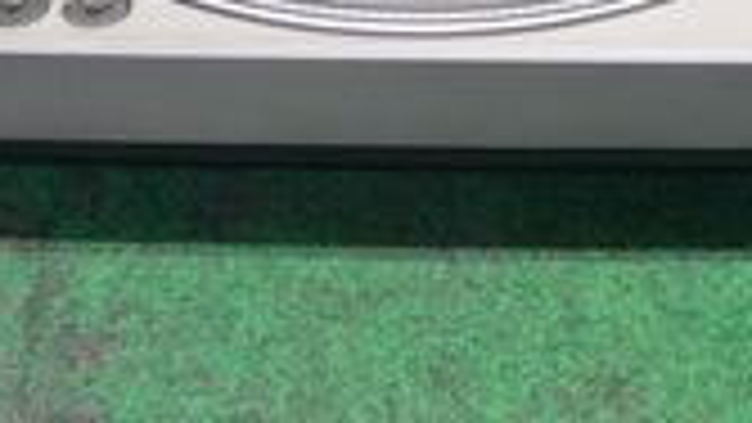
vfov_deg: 13.1
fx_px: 1775
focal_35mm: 89
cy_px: -124
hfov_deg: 23.5
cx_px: 621
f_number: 2.8
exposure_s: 1/13
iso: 200
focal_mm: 6
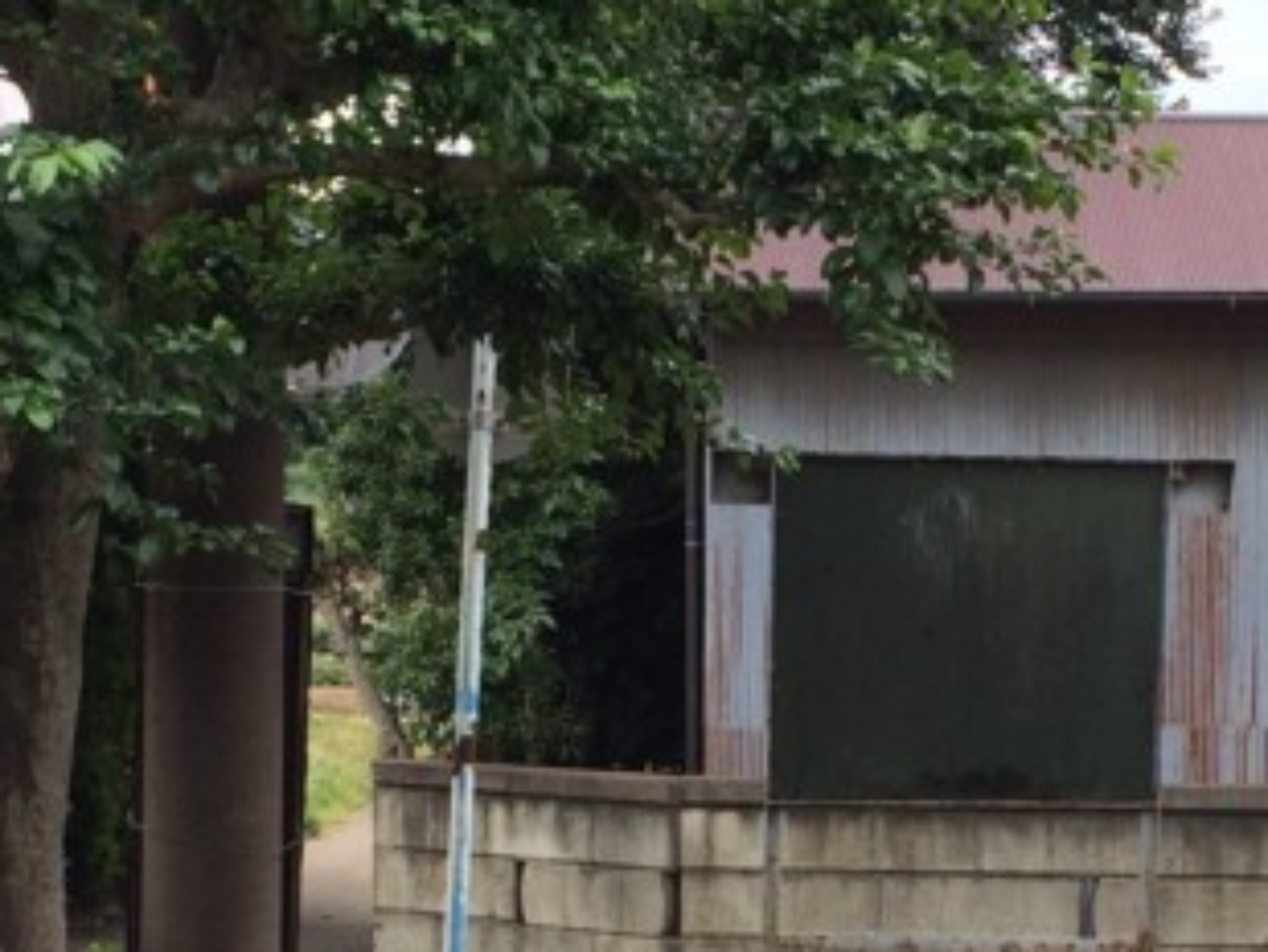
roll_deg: -0.9
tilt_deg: -10.5
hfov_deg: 20.4
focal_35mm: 96
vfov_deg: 15.1
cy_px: 1014
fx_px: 3518
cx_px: 808
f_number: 2.2
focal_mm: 4.15
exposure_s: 1/586
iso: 32
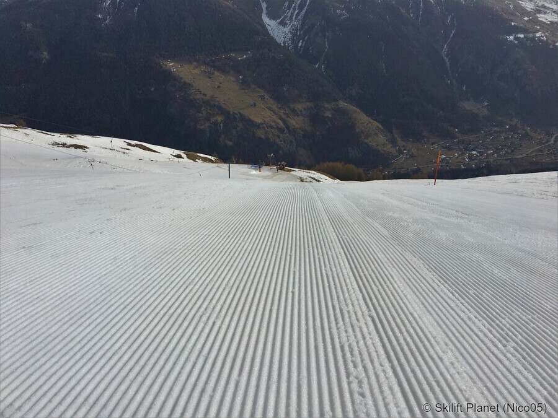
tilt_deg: -19.7
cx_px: 279
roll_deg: +0.1
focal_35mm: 29
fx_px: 467
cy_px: 209
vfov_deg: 48.2
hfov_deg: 61.7
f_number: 2.2
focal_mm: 4.15
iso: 25
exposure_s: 1/4525
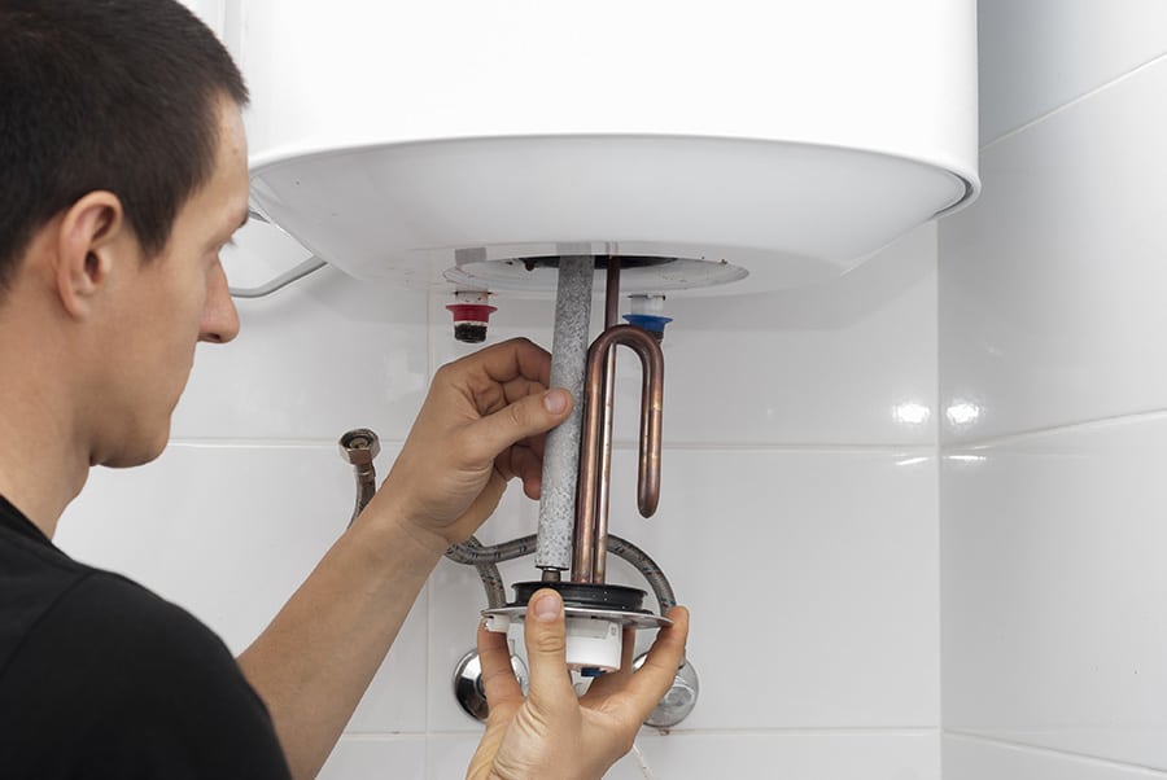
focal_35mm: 75
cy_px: 390
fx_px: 2434
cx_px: 584
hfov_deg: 27.0
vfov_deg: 18.2
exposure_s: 1/60
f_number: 5.6
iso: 100
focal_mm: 50
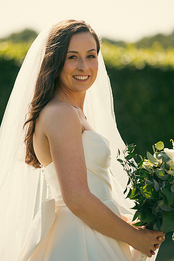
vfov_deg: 11.1
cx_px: 87
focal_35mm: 185
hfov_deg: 7.4
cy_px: 130
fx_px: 1341
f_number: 3.5
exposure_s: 1/800
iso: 200
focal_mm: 185
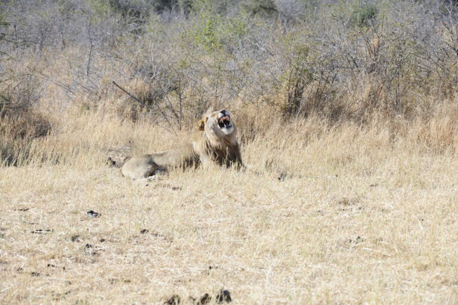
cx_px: 229
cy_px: 152
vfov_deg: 6.2
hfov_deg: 9.4
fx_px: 2799
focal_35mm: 220
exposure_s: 1/60
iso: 400
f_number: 11
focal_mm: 220
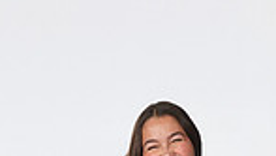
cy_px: 404
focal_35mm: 141
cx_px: 143
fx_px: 1033
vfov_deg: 7.9
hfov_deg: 15.2
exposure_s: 1/250
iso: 640
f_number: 7.1
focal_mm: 44
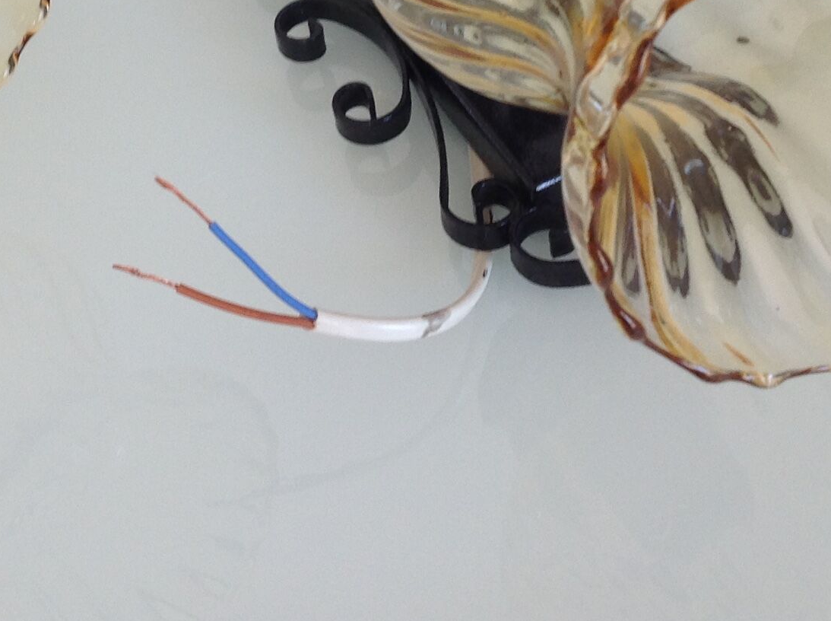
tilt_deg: -39.7
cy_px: -87
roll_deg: +14.6
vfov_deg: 17.1
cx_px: 300
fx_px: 1989
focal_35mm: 83
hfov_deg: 23.5
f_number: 2.4
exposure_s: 1/40
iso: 64
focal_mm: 4.28
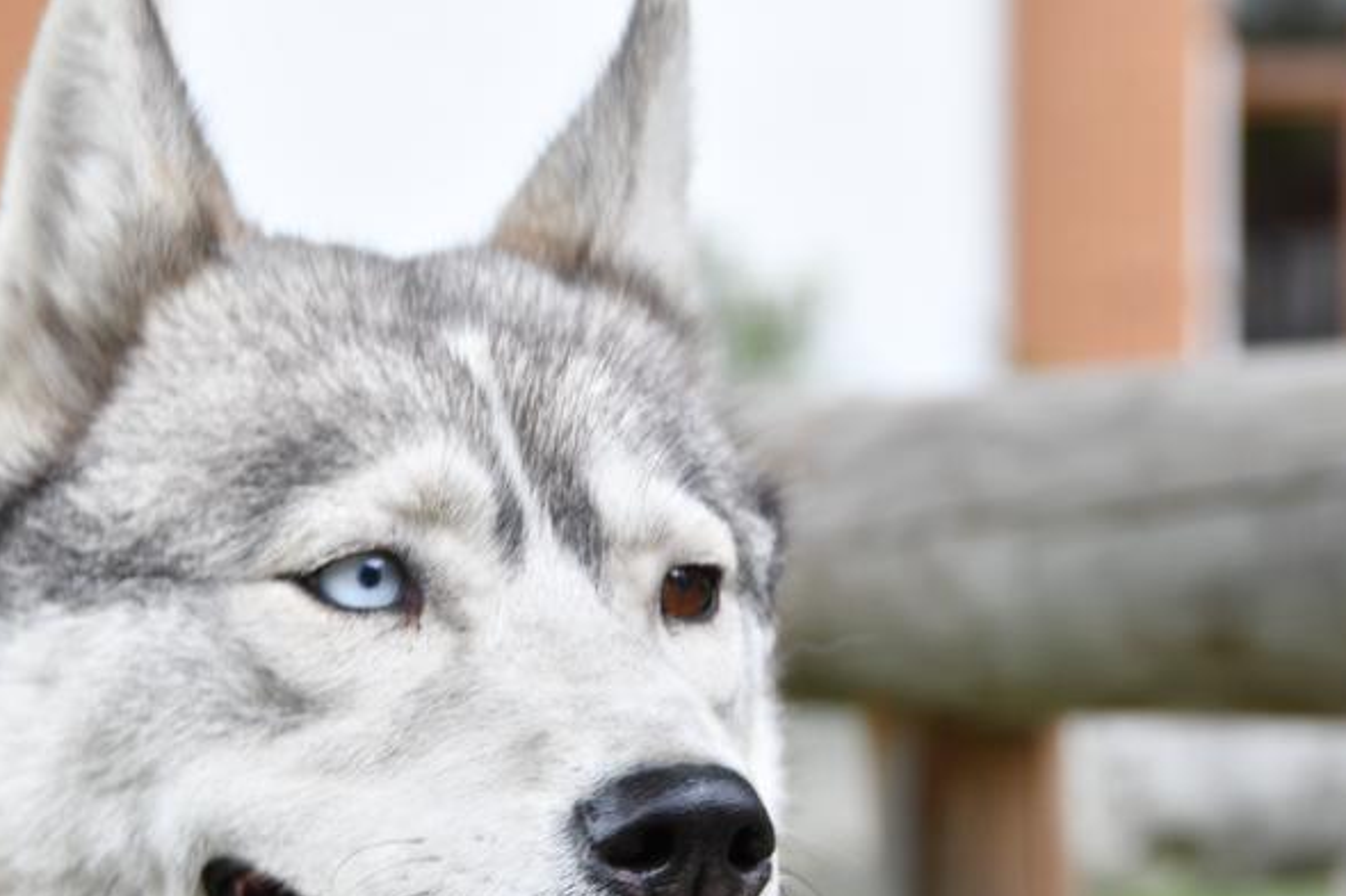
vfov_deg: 6.7
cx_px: 433
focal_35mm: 206
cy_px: 679
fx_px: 7700
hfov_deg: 10.0
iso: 400
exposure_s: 1/200
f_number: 9
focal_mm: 90
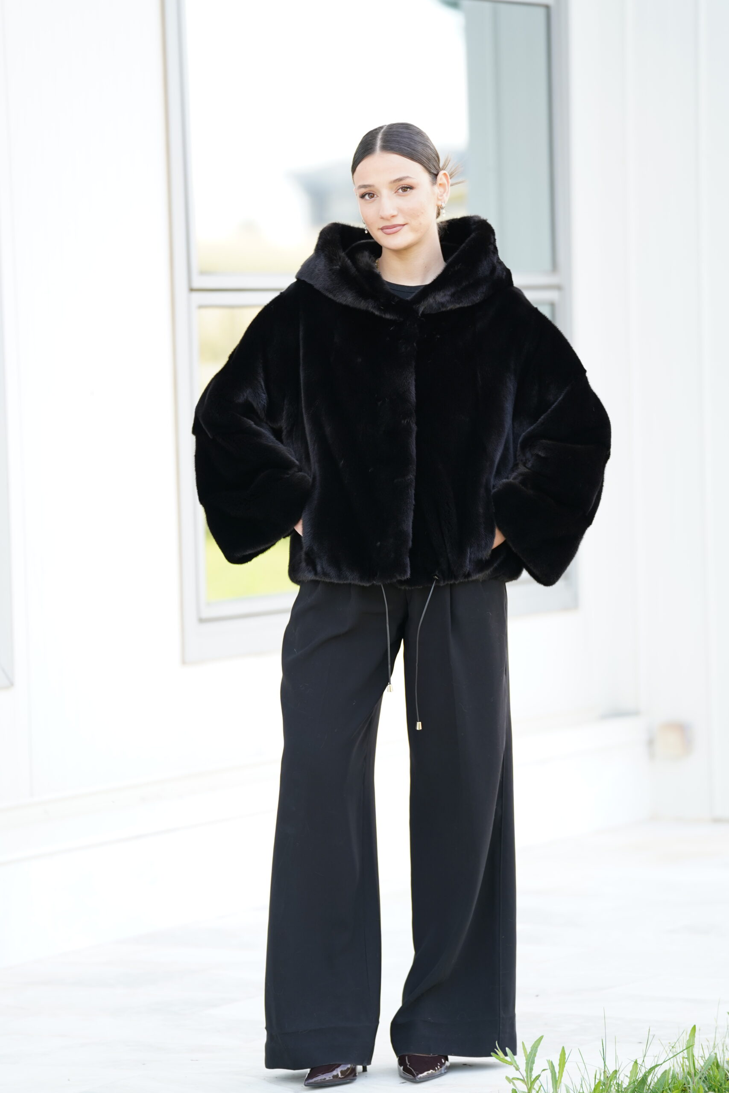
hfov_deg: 8.6
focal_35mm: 159
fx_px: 4829
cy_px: 546
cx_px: 364
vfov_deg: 12.9
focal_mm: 159
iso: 250
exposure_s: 1/250
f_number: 2.8
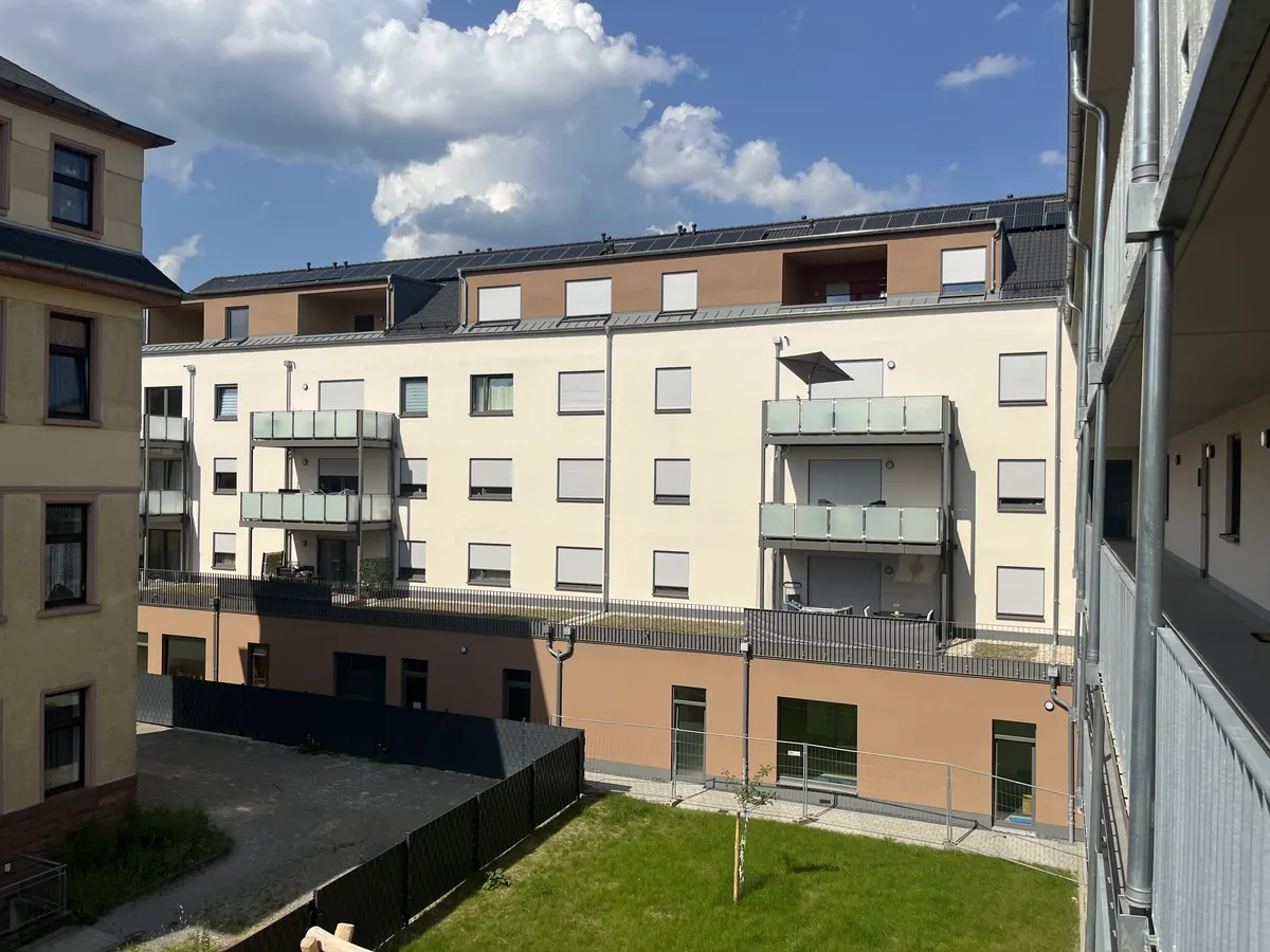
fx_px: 954
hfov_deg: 67.3
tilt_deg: +1.3
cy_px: 476
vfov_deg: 53.1
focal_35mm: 26
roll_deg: -1.4
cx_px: 635
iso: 50
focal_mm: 5.1
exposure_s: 1/6897
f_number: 1.6
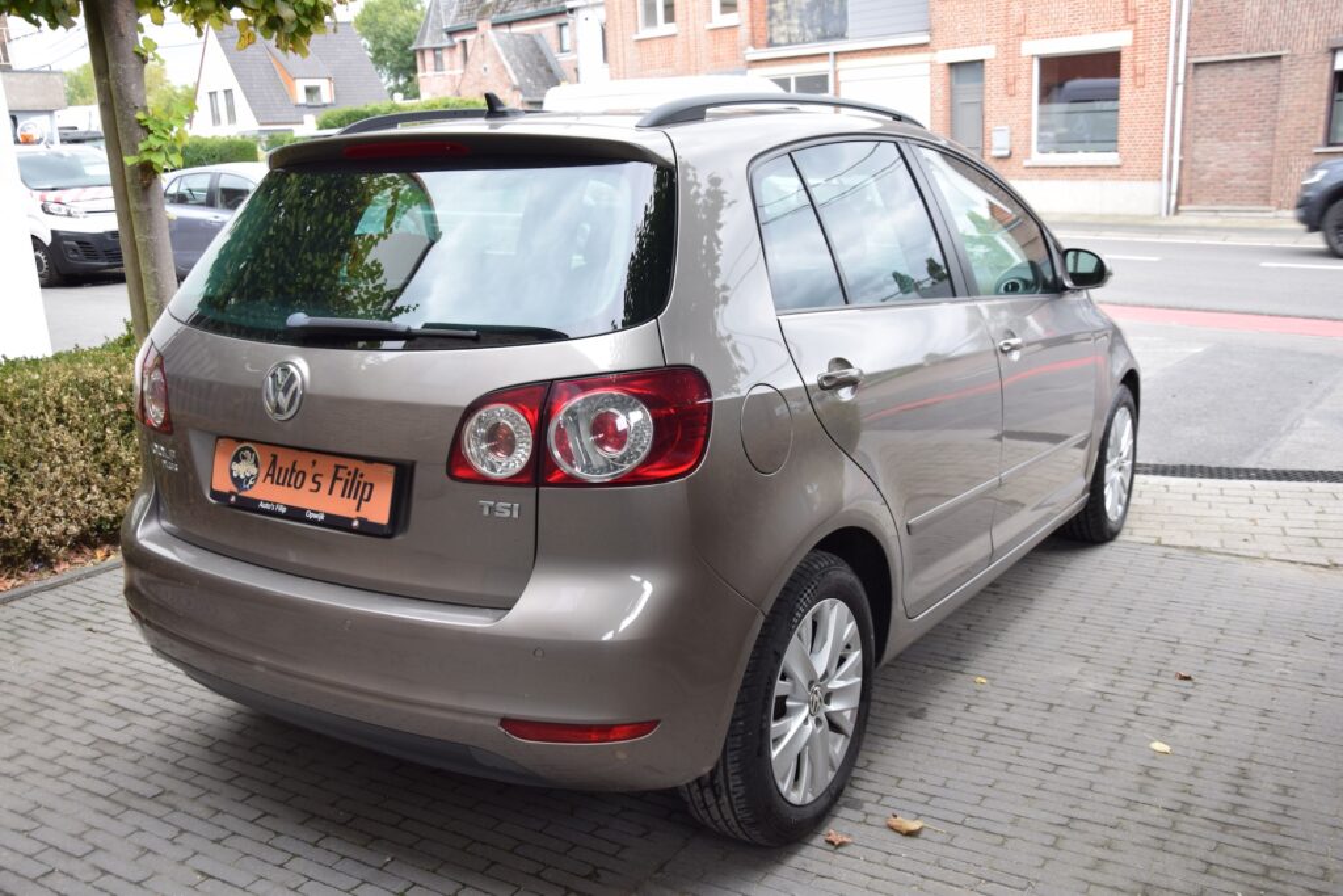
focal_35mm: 33
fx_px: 1231
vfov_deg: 40.0
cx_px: 672
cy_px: 448
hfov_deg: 57.2
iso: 400
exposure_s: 1/100
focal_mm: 22
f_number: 5
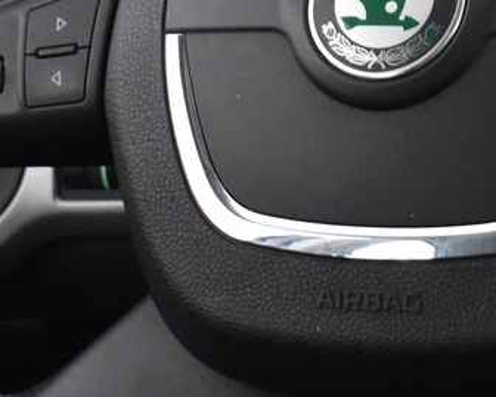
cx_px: 393
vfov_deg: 8.1
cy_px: 77
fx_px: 2790
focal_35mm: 190
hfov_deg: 10.1
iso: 3200
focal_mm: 28
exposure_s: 1/30
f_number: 4.2
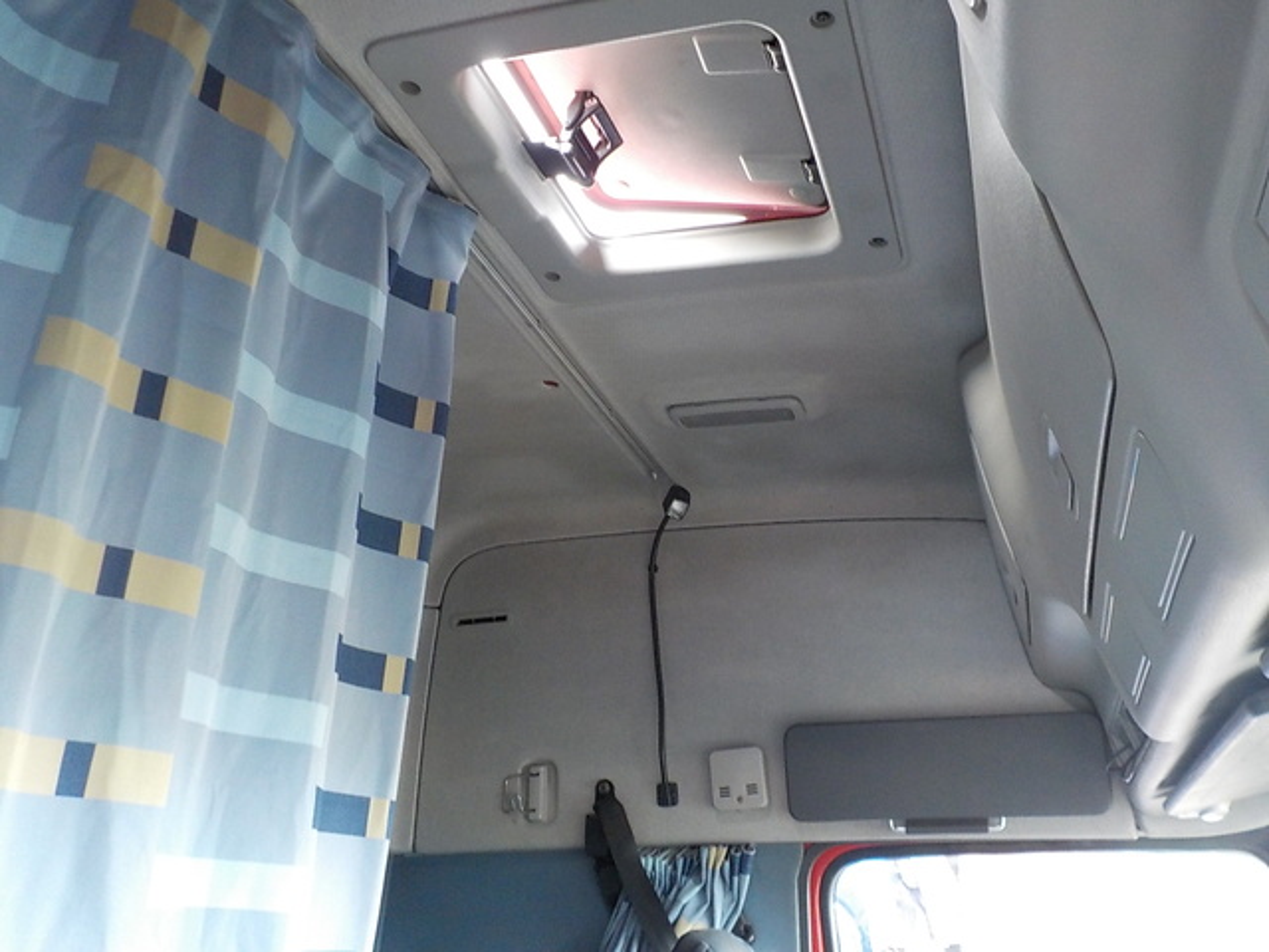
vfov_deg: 46.8
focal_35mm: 30
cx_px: 634
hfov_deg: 60.0
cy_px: 476
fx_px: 1100
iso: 360
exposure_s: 1/30
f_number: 3.3
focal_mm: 4.1
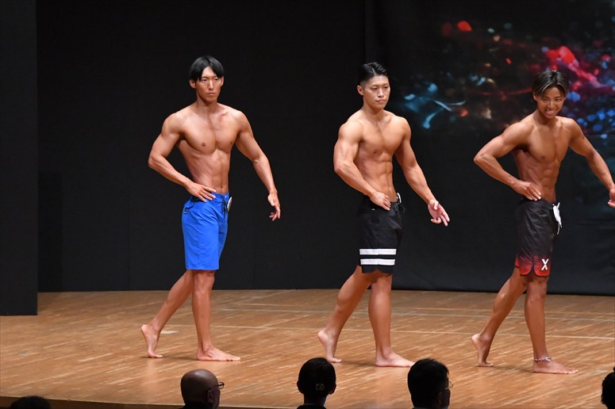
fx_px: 4098
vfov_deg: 5.7
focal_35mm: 240
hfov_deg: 8.6
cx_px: 308
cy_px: 204
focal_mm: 160
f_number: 5.6
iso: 8000
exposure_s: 1/400
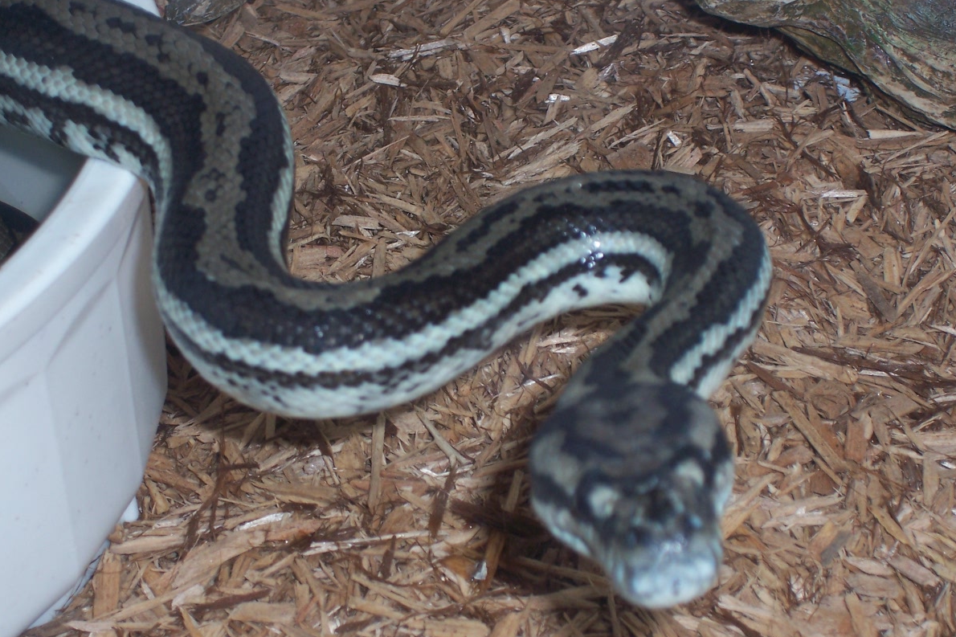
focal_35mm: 107
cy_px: 348
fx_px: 2841
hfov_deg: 19.1
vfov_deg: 12.8
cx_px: 480
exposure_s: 1/90
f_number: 4.6
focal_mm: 16.8
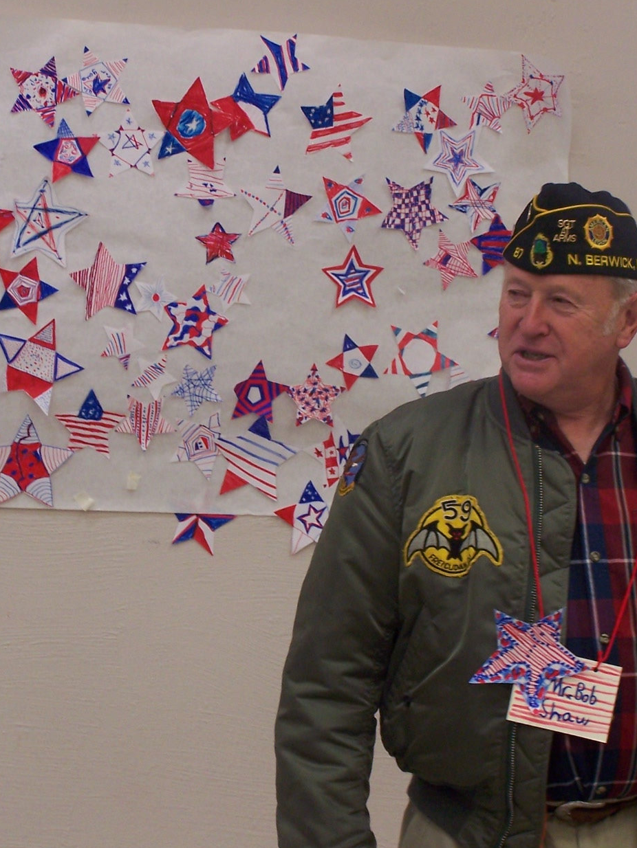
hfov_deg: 13.5
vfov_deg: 17.9
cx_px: 268
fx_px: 2698
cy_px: 425
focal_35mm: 110
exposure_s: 1/20
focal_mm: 13.7
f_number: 3.2
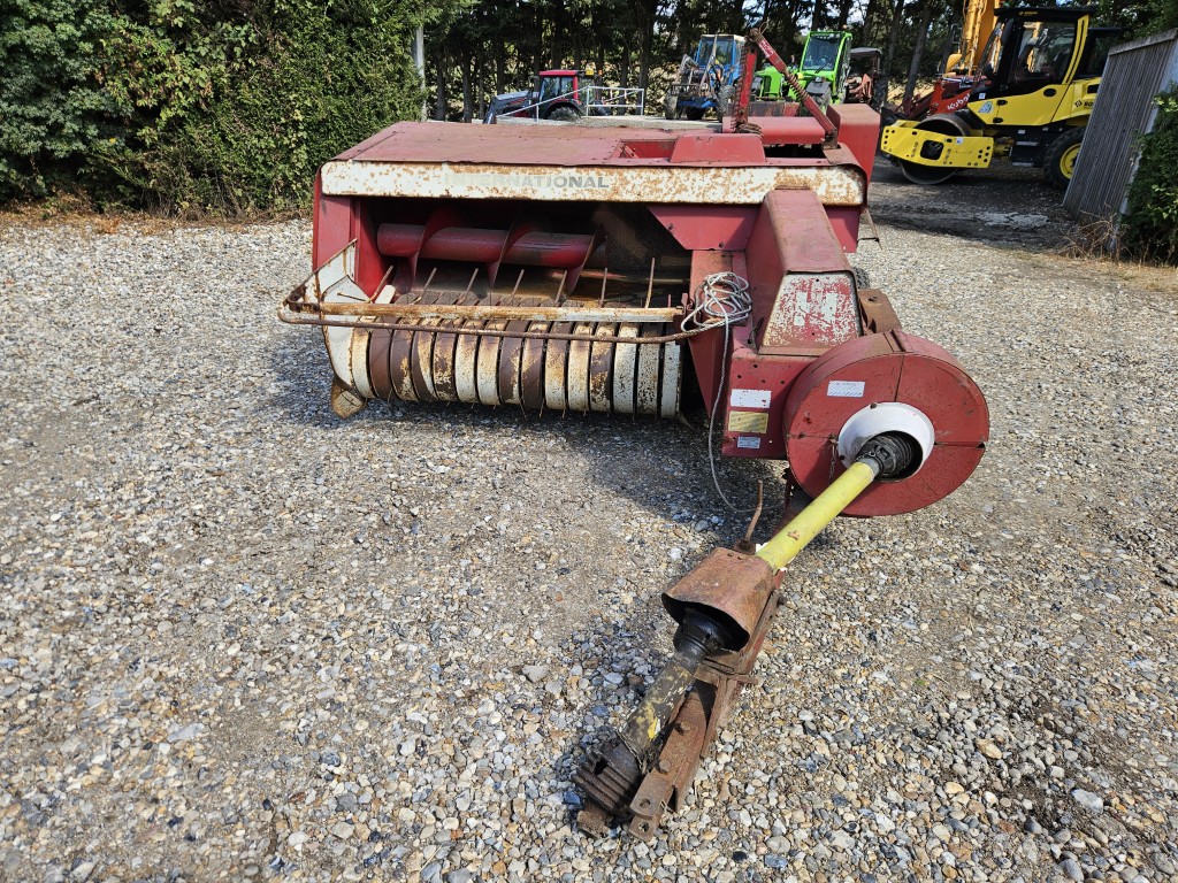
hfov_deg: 73.9
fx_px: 783
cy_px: 442
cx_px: 589
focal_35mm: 23
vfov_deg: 58.9
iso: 25
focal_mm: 5.4
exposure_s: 1/485
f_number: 1.8
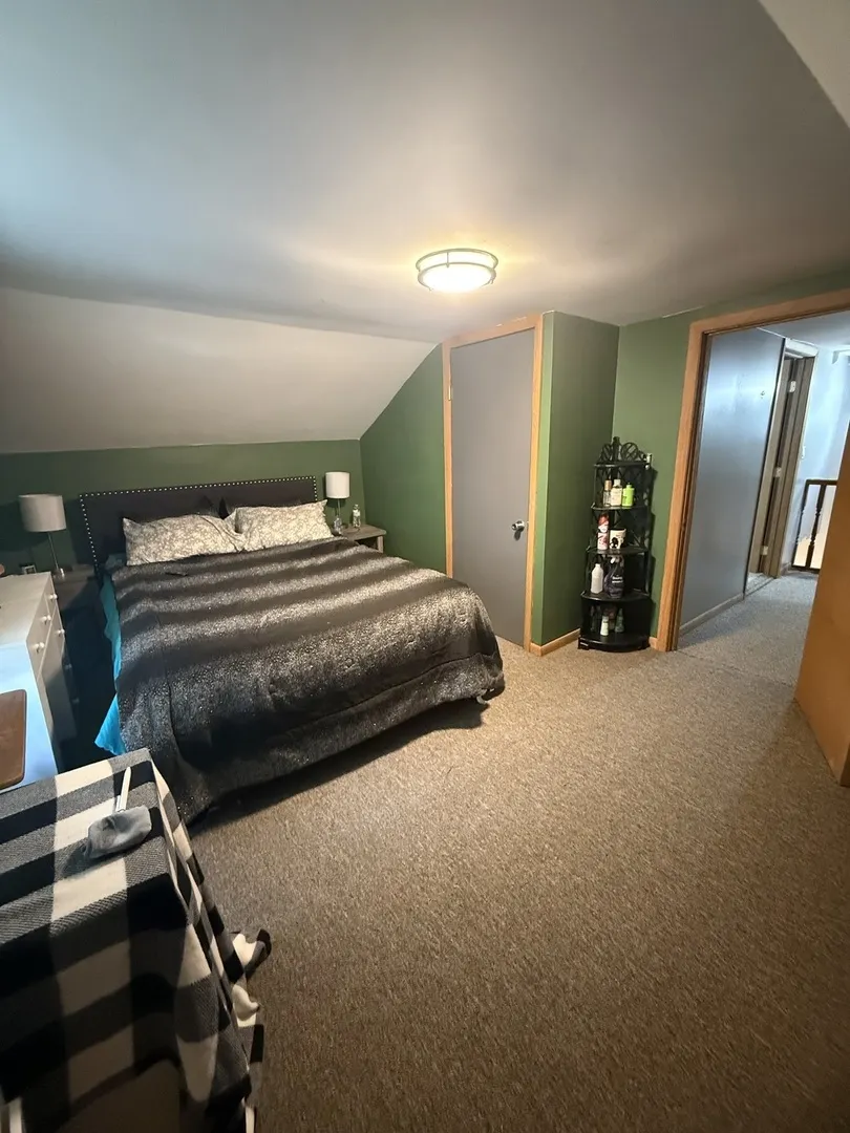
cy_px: 566
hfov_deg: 85.7
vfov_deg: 102.1
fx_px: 458
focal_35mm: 14
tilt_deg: -14.0
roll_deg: +1.4
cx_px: 425
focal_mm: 2.22
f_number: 2.2
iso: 1000
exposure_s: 1/40
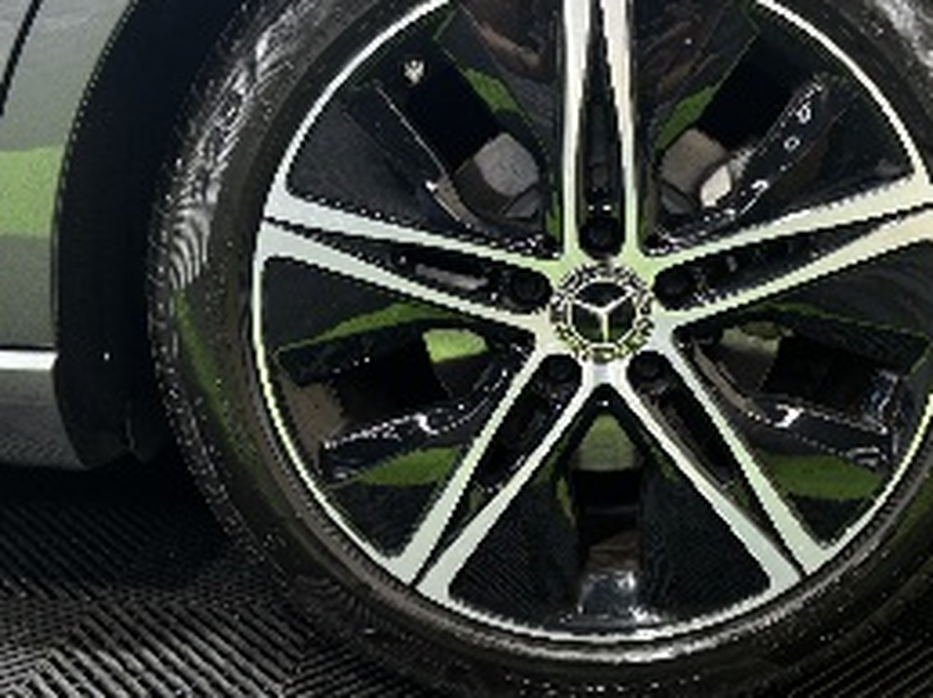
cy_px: 260
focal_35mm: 42
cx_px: 604
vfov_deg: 34.1
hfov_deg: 44.3
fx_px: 1131
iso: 64
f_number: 1.6
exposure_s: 1/50
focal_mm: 5.96
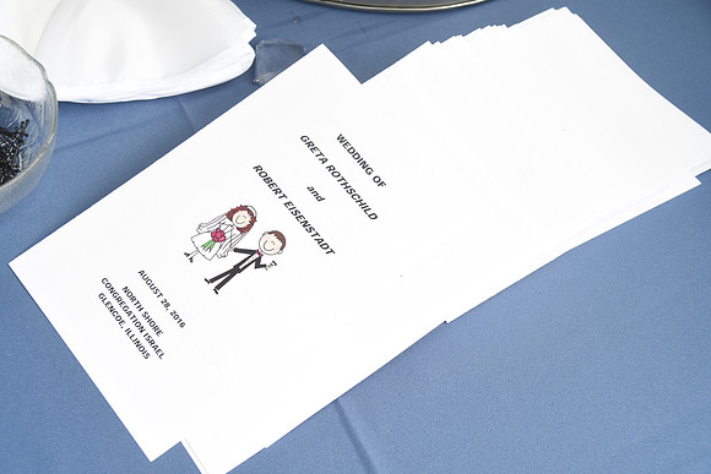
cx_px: 356
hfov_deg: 41.1
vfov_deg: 28.1
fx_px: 948
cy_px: 237
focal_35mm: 48
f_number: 5.6
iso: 250
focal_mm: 48
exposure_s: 1/125
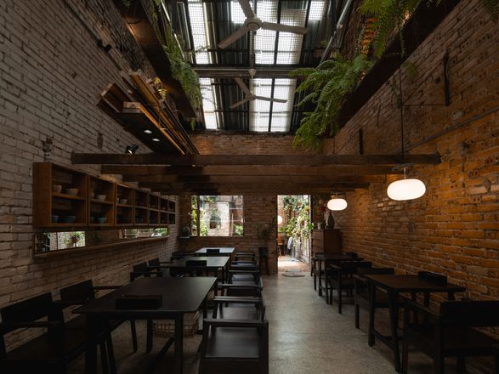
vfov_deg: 71.6
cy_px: 187
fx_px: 259
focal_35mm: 18
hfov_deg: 87.8
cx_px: 250
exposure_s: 1/30
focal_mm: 9
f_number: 4
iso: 200
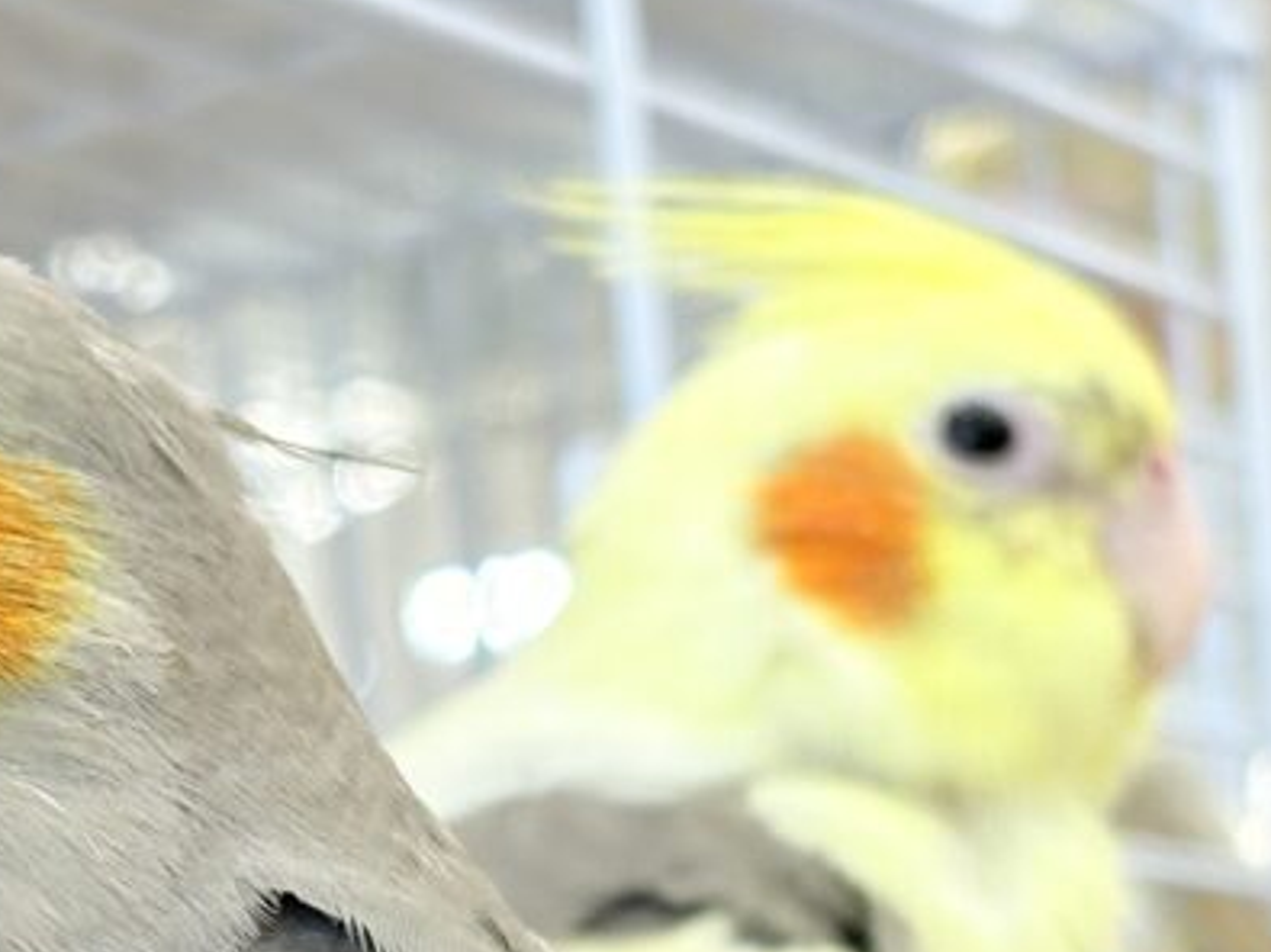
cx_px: 389
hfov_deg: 12.5
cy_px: 1200
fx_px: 5800
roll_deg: +5.7
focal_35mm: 158
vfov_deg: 9.2
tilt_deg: +4.6
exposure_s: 1/50
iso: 64
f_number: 1.6
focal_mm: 5.96
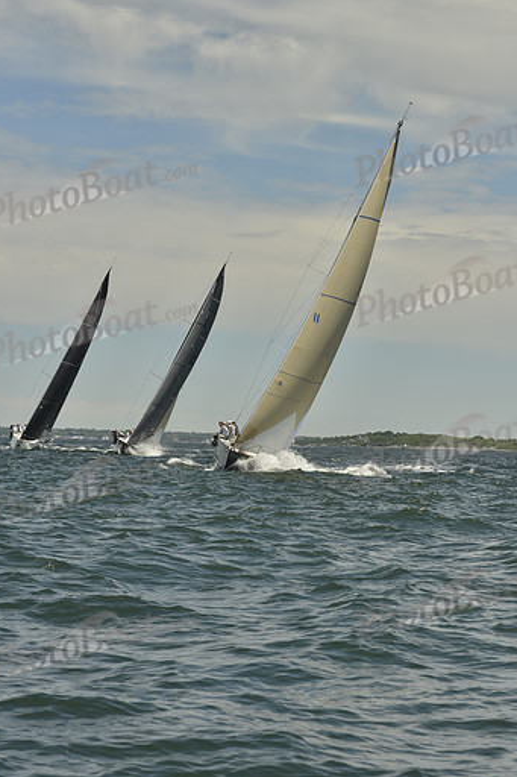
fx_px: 2199
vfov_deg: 20.0
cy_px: 388
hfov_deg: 13.4
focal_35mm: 102
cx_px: 277
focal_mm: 90
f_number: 9
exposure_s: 1/1600
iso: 280
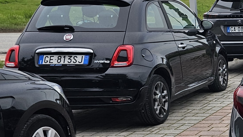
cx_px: 435
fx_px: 580
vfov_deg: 13.3
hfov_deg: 18.6
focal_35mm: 90
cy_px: 134
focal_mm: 6.3
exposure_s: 1/180
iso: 40
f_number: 1.7
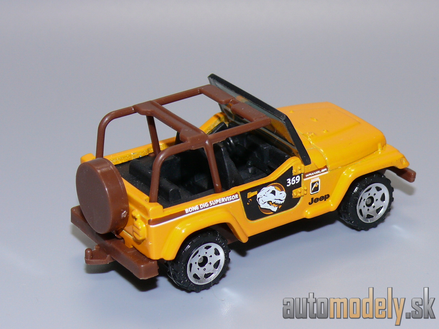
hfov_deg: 18.2
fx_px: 1370
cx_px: 220
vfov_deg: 13.7
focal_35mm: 108
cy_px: 164
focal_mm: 13.8
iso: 100
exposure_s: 1/30
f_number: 4
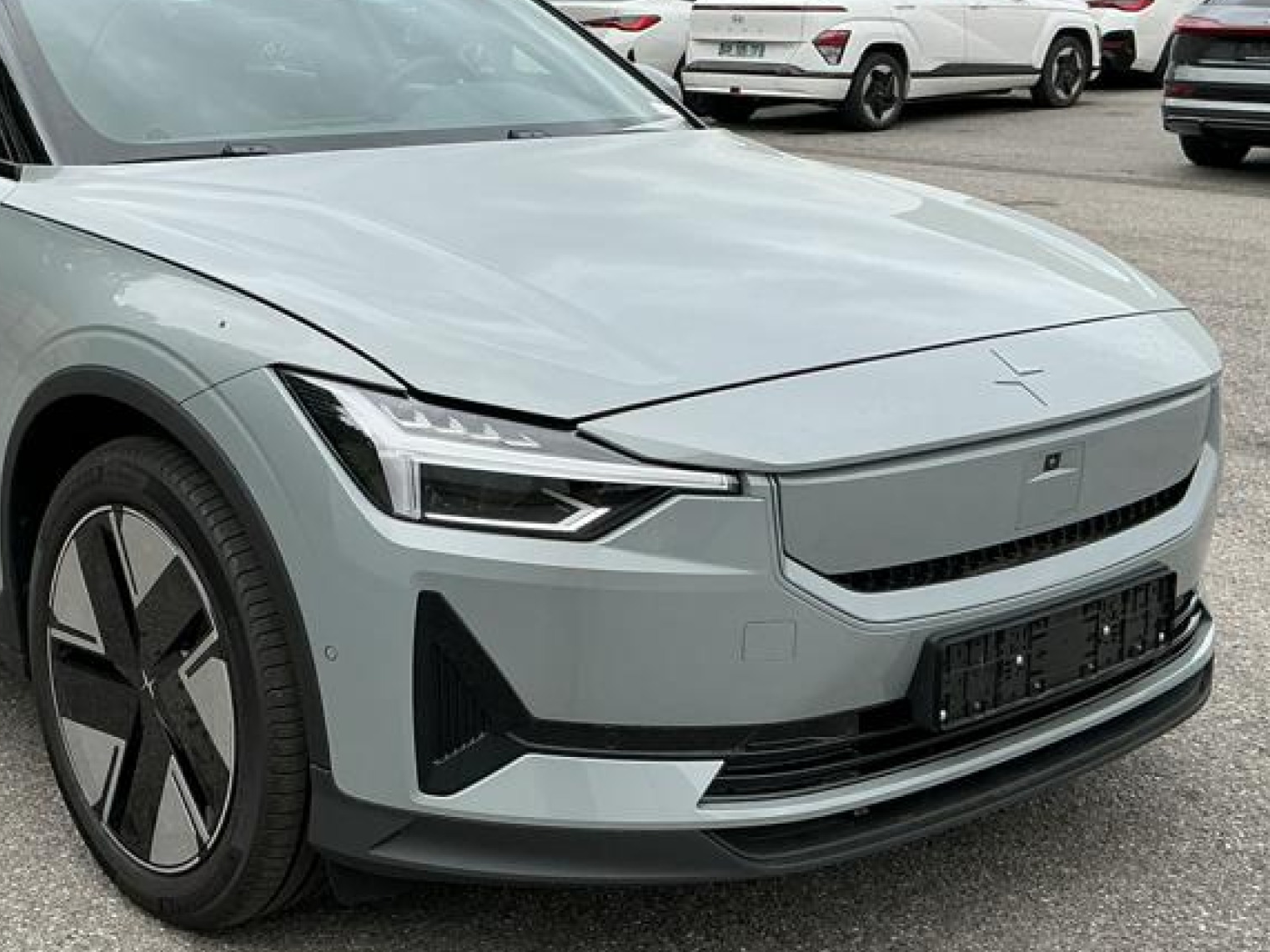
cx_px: 427
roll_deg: +1.0
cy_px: 397
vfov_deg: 28.0
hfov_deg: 36.5
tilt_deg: -12.1
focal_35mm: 52
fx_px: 1908
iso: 25
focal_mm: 3
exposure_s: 1/435
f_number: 1.8
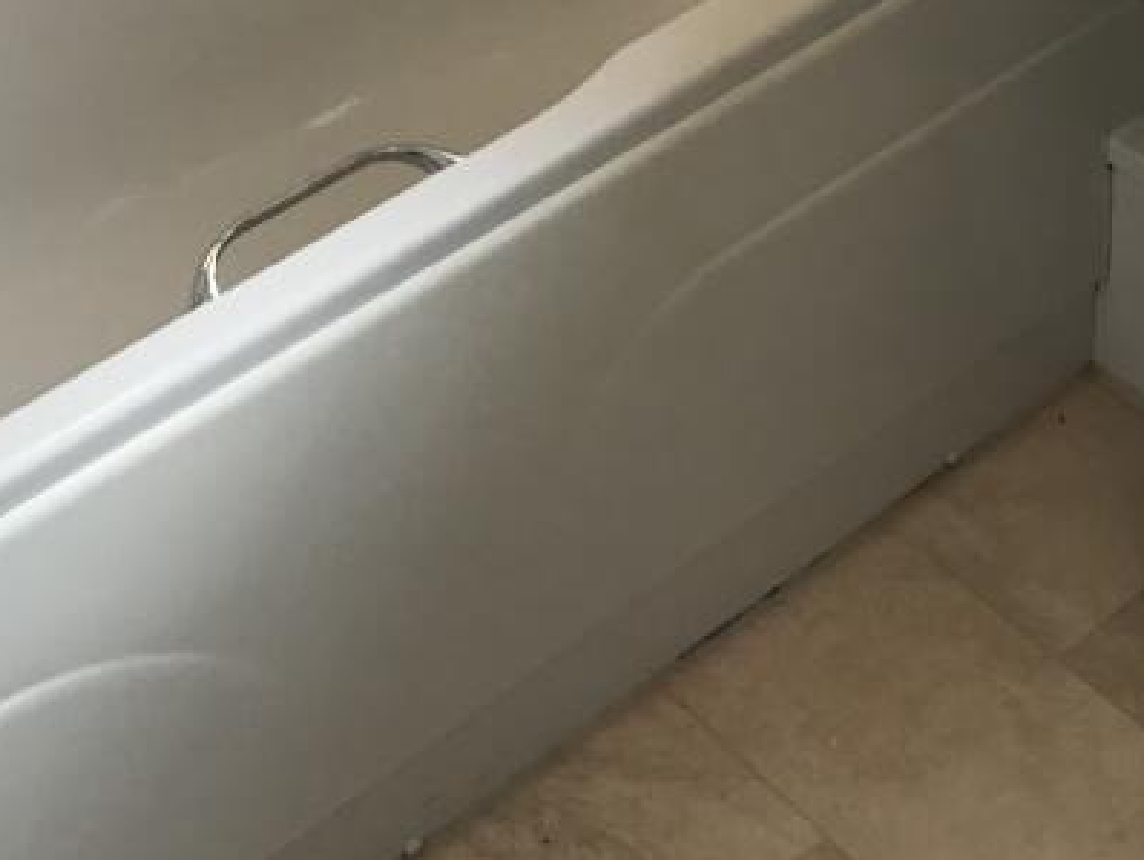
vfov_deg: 20.4
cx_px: 905
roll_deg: +3.8
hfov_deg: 26.5
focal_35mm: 72
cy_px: 360
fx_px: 2381
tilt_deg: -43.9
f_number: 1.8
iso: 32
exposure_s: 1/25
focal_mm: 3.99
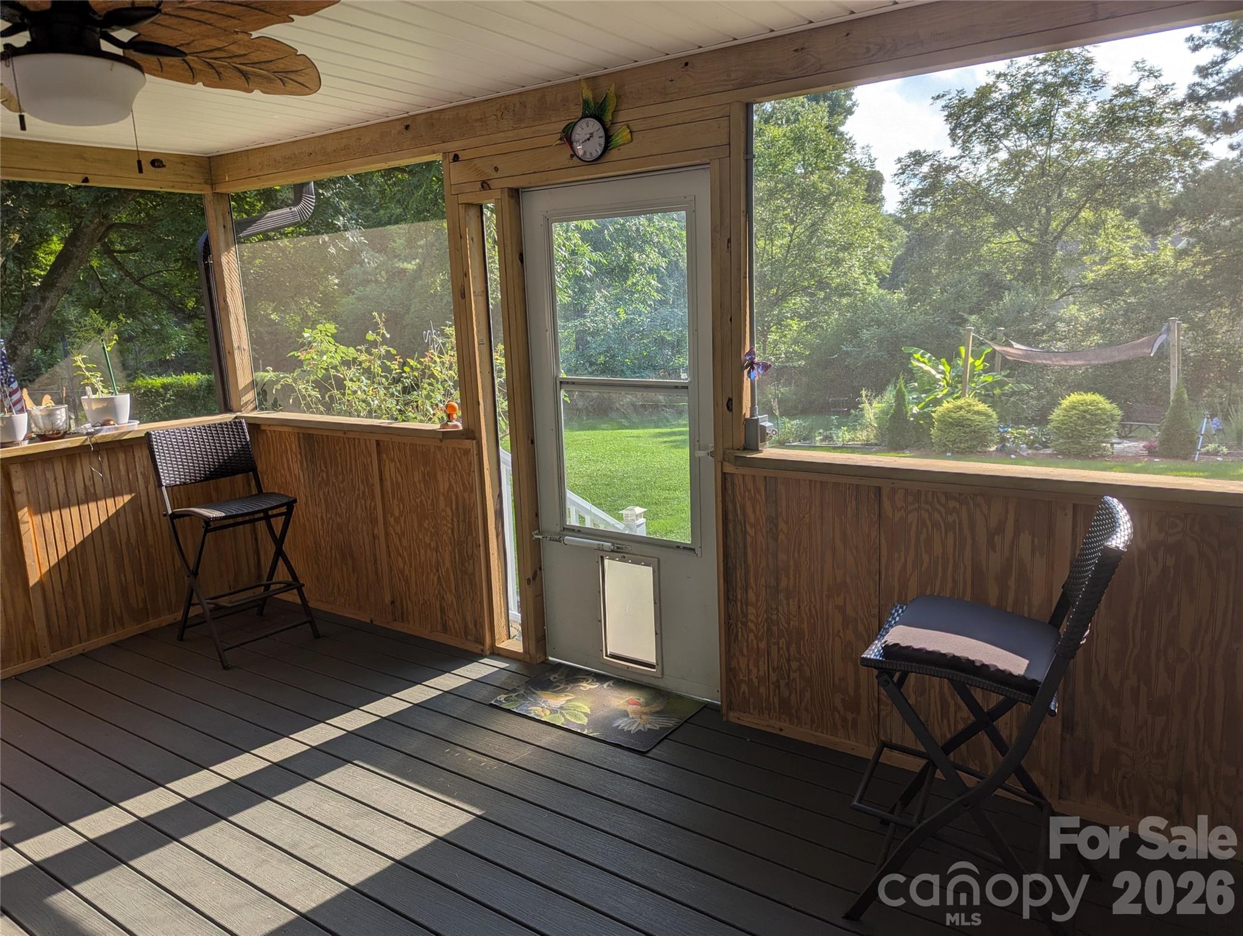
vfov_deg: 56.9
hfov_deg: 71.5
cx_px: 622
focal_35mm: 24
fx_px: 863
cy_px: 468
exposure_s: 1/682
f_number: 1.85
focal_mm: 6.81
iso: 38
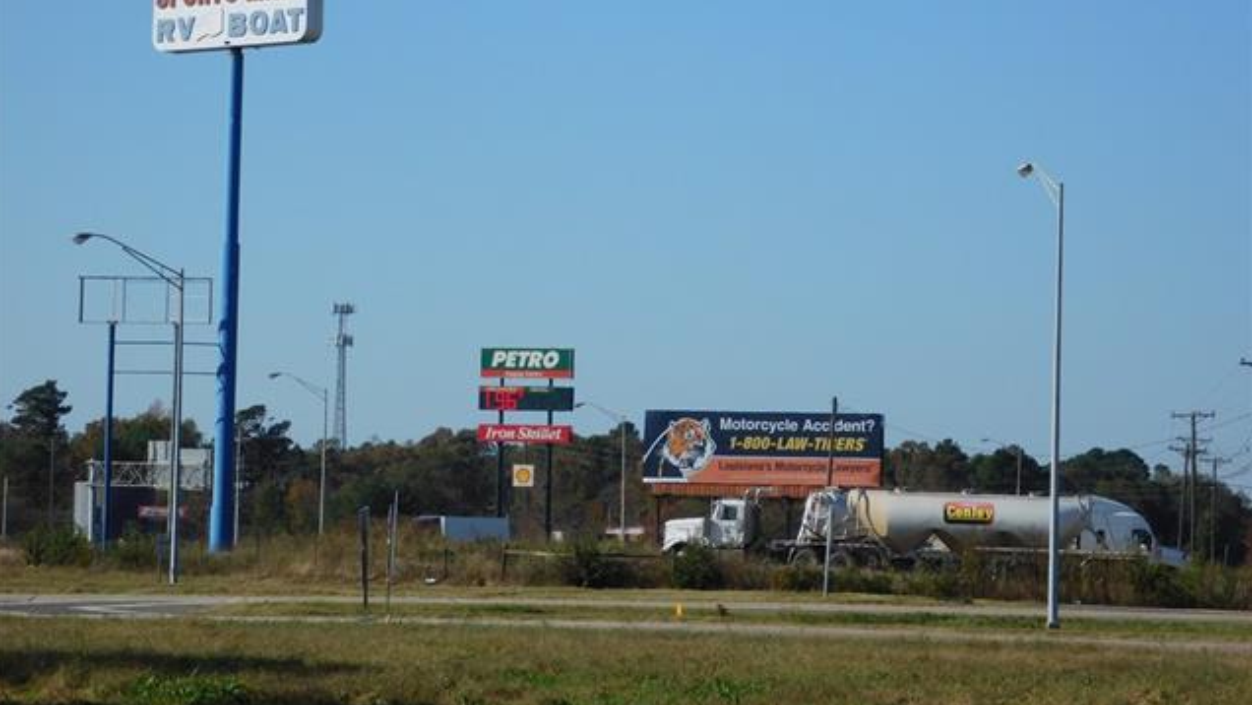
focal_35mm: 147
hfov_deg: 14.6
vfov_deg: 8.3
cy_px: 313
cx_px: 624
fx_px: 4881
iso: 125
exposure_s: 1/1250
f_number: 5
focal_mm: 23.7
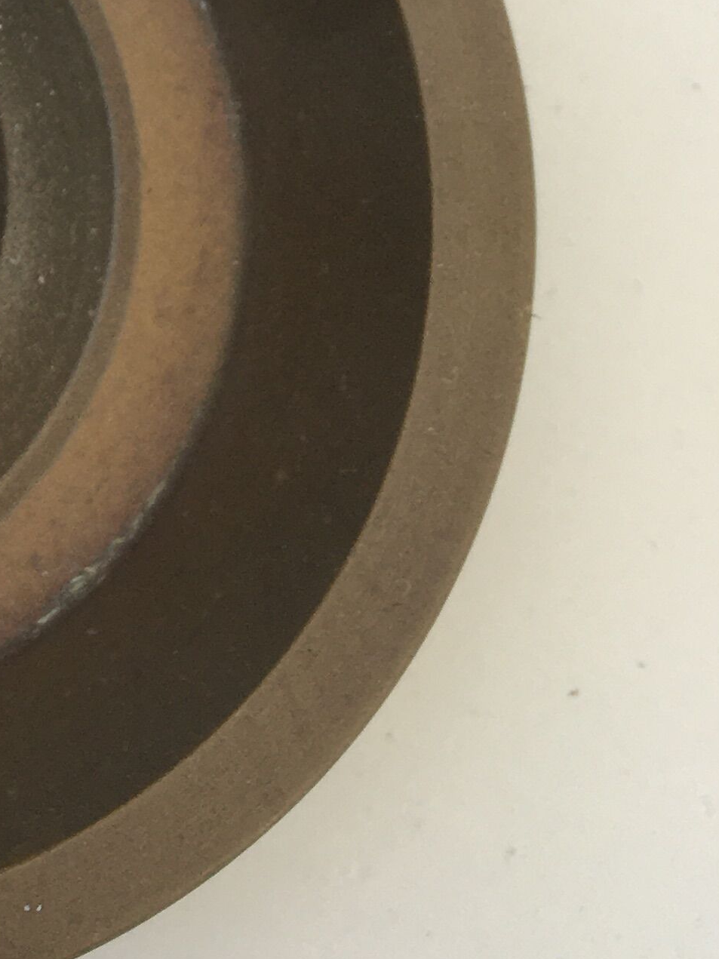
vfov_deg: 19.9
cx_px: -411
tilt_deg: -80.7
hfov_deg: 14.8
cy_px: -209
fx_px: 2548
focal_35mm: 92
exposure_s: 1/239
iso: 25
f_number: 2.2
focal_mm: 4.15
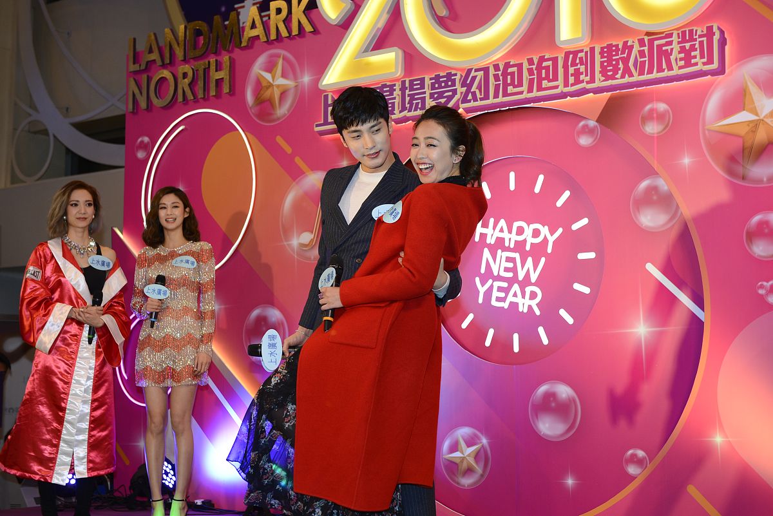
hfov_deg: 35.6
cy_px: 258
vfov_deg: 24.2
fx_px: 1203
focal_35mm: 56
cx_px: 386
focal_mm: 56
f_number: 5
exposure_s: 1/125
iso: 640
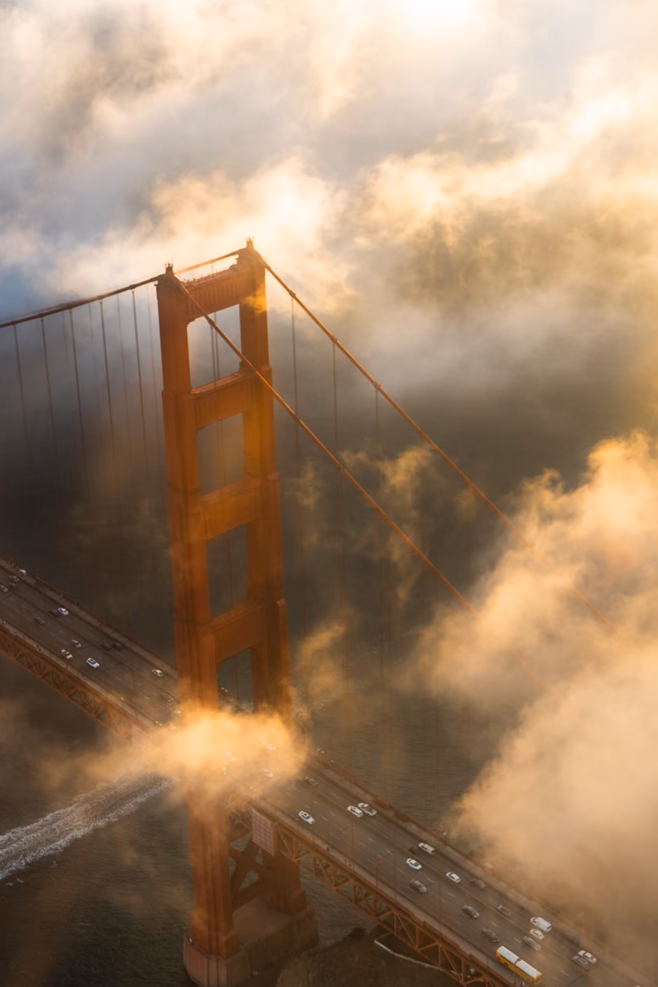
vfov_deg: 33.3
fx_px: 1645
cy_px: 408
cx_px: 182
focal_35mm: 60
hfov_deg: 22.5
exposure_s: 1/250
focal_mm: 41
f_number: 7.1
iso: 100
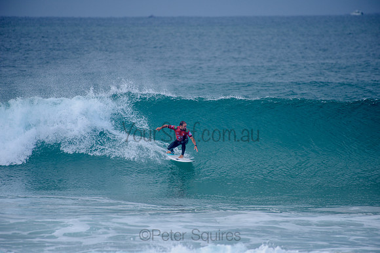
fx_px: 5371
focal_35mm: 509
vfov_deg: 2.7
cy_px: 126
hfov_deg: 4.1
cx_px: 190
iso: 125
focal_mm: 500
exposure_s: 1/800
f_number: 5.6
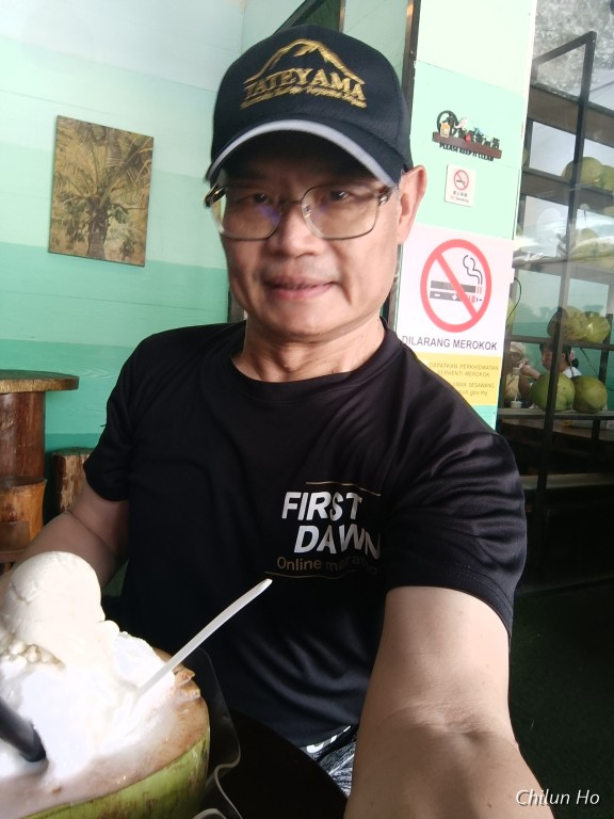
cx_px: 307
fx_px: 568
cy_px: 410
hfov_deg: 56.8
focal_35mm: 24
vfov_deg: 71.6
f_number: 2.45
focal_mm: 3.24
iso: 113
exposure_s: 1/50
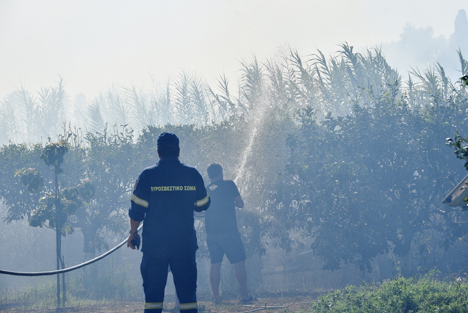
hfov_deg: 14.3
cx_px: 241
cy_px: 152
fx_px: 1860
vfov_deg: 9.6
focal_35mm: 143
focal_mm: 130
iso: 250
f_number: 9
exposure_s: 1/1250
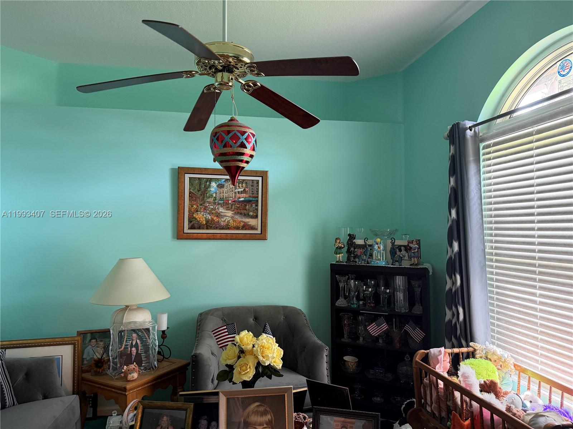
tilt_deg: +2.1
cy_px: 214
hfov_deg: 71.6
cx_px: 286
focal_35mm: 24
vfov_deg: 56.8
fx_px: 397
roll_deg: -0.4
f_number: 1.78
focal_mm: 6.76
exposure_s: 1/60
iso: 400
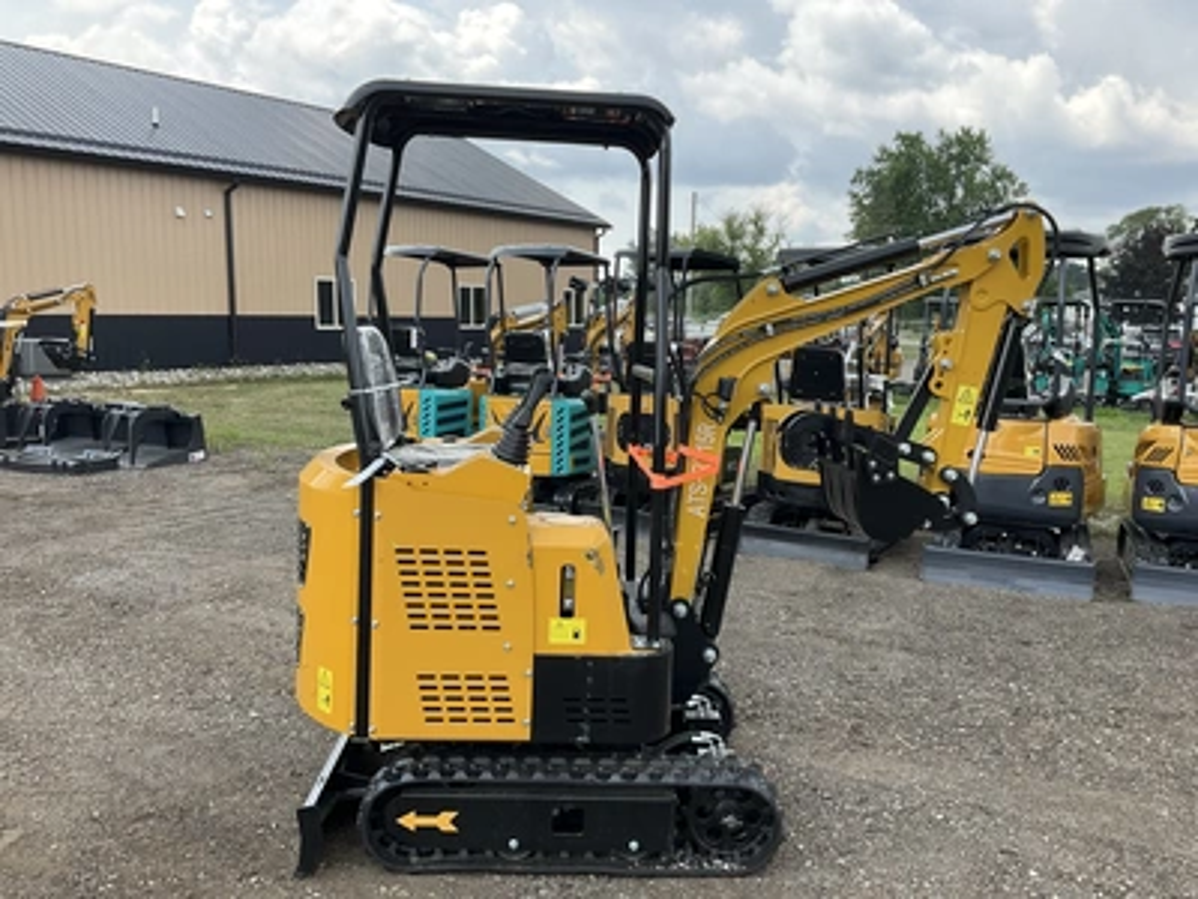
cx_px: 599
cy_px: 450
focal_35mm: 29
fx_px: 1004
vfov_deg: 48.2
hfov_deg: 61.7
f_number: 1.8
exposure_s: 1/446
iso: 25
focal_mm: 3
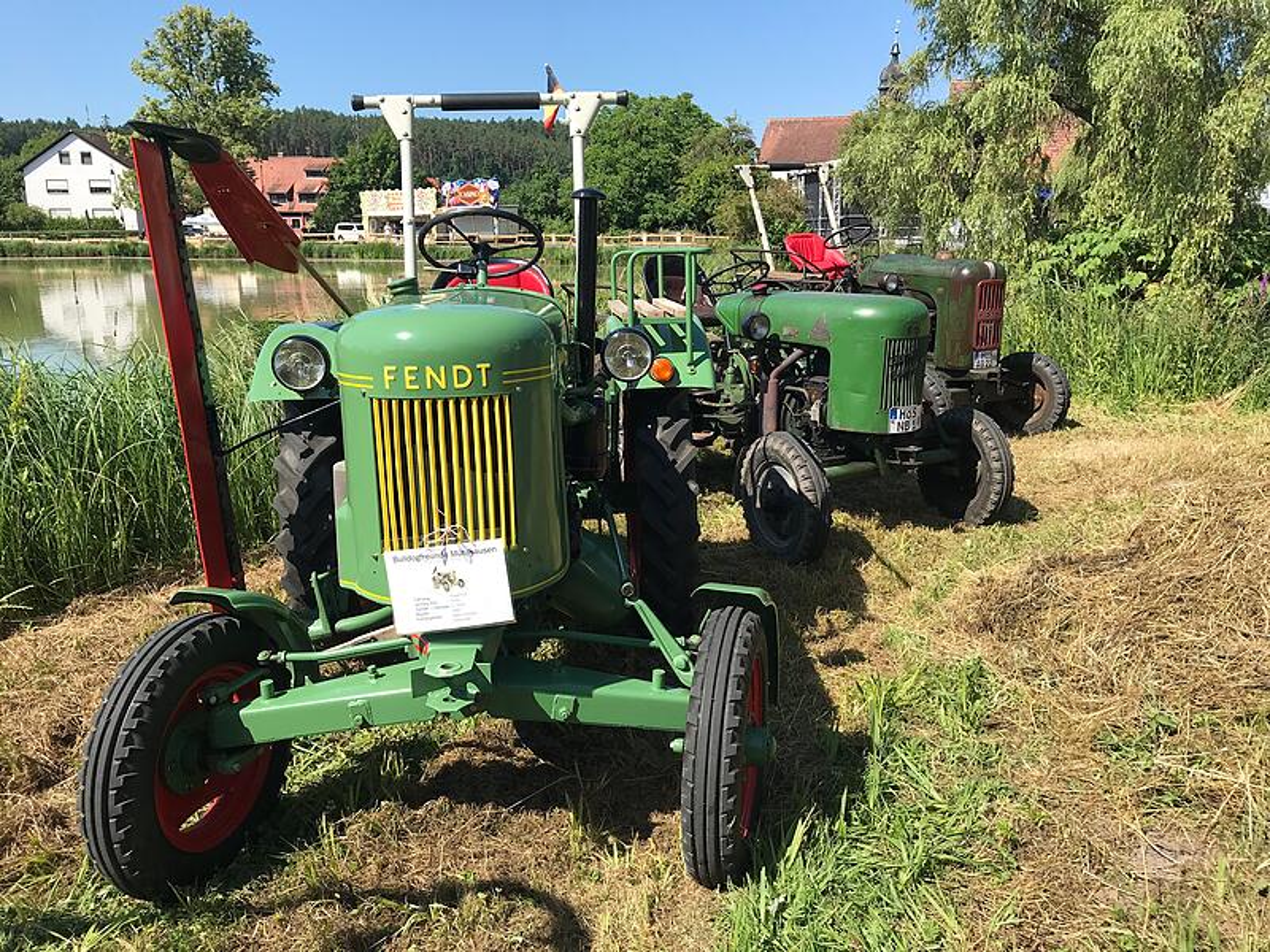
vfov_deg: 49.7
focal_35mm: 28
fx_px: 1027
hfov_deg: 63.4
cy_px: 476
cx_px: 635
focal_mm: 3.99
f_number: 1.8
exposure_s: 1/1597
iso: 20
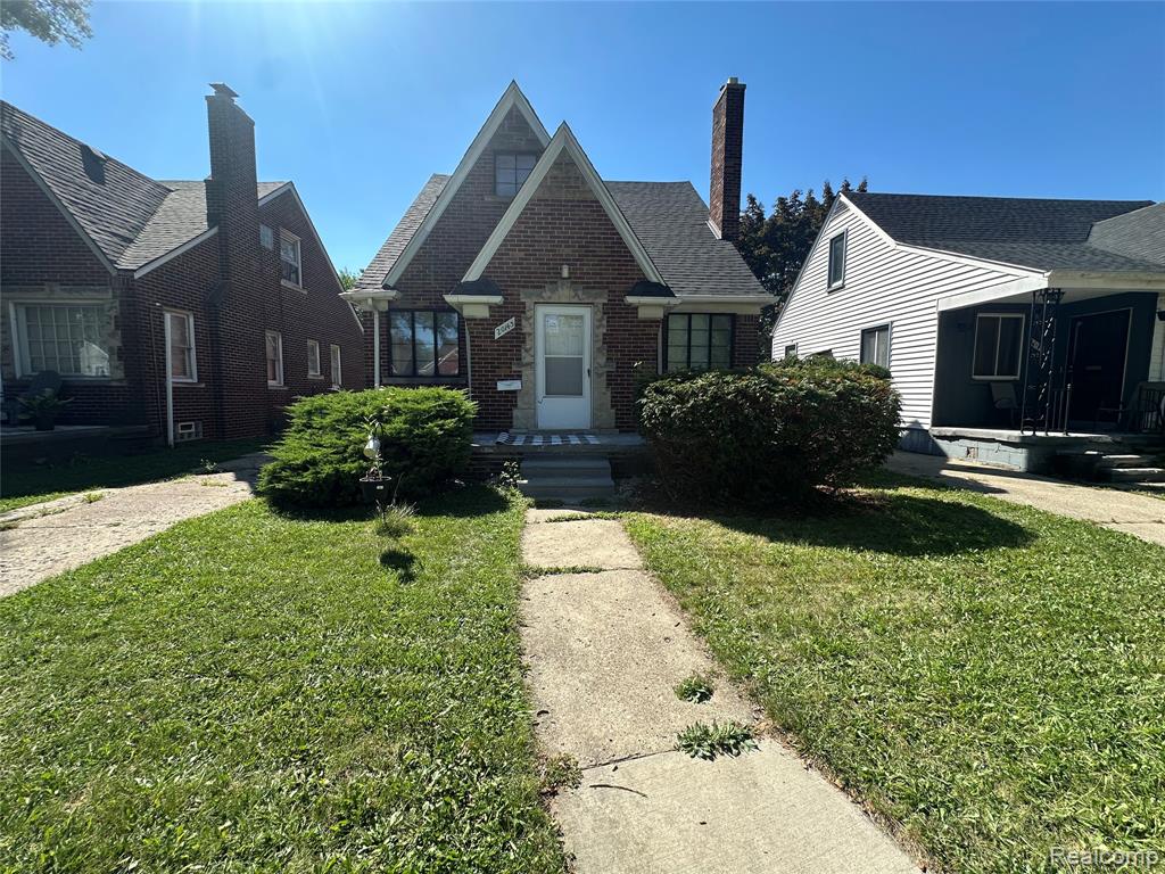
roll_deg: -0.8
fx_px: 471
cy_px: 437
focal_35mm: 14
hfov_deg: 102.1
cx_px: 582
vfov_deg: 85.7
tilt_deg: -5.4
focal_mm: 2.22
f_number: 2.2
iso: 40
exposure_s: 1/861
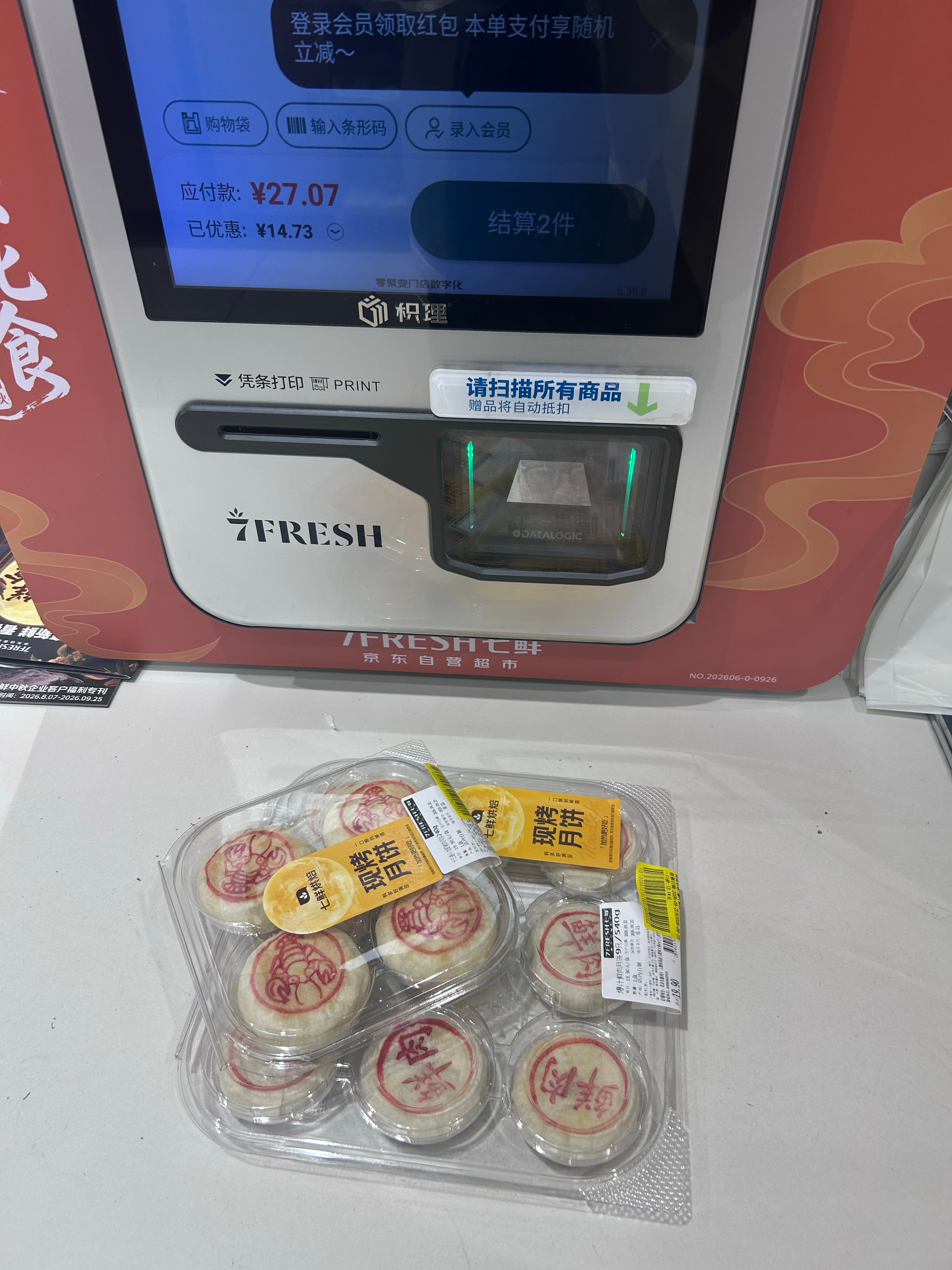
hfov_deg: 53.1
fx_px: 953
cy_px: 635
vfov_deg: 67.3
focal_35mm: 26
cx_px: 476
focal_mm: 5.7
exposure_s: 1/157
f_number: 1.5
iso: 50
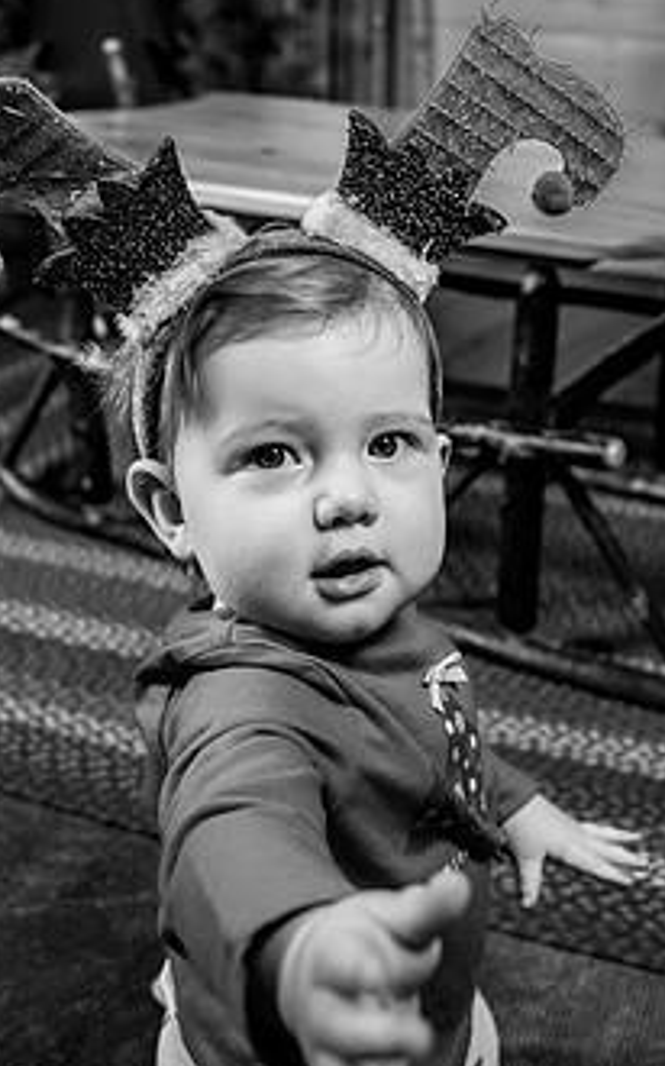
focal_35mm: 43
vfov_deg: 46.2
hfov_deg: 29.4
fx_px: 1248
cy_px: 525
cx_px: 500
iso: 200
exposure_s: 1/250
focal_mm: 24
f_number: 4
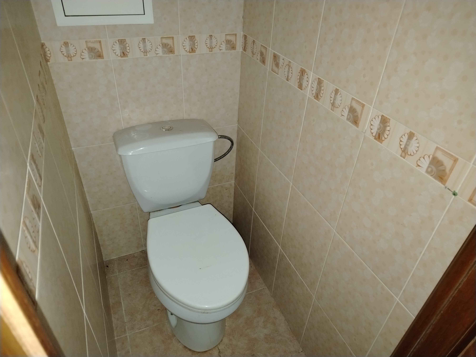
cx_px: 238
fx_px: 330
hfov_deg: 71.6
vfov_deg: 56.8
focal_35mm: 24
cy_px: 178
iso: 2684
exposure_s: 1/33.3
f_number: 1.75
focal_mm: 5.25
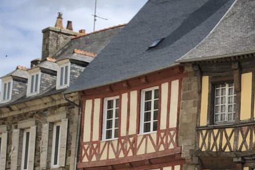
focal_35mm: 112
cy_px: 166
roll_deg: +0.2
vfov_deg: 12.1
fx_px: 793
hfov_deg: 16.9
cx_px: 357
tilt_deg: +7.7
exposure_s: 1/1675
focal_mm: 4
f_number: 1.8
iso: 20
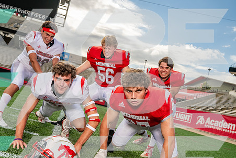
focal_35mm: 36
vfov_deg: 36.6
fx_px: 236
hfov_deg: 52.8
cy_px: 101
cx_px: 97
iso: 100
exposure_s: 1/500
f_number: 5.6
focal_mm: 28
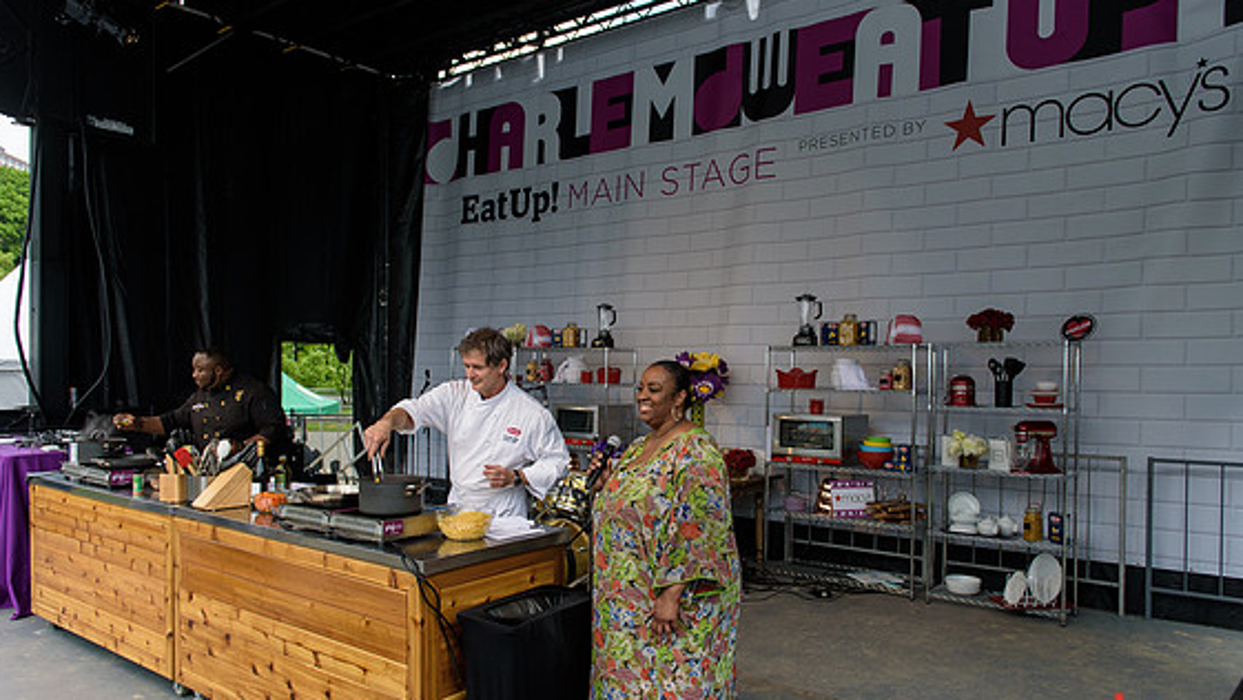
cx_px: 629
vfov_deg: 44.4
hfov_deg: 71.9
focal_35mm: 26
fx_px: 857
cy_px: 380
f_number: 3.2
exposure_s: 1/1250
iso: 200
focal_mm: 24
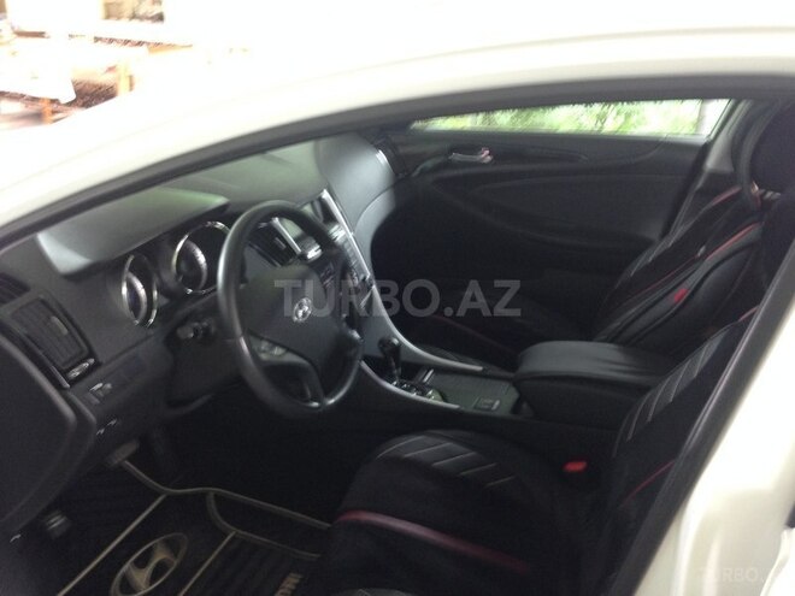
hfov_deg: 55.4
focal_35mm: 33
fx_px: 758
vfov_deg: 42.9
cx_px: 398
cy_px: 298
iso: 160
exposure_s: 1/20
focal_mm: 4.12
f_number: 2.4
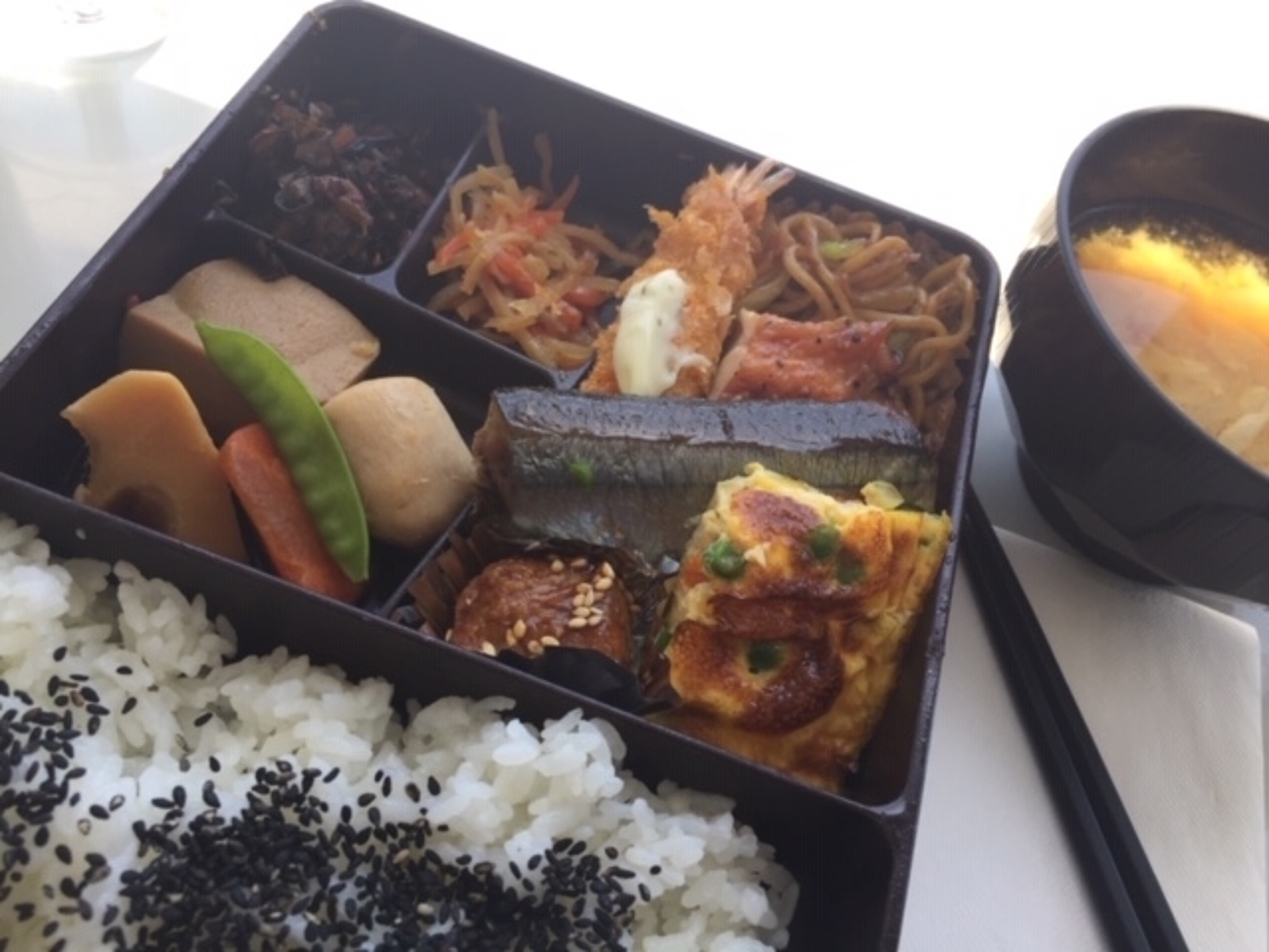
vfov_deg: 48.2
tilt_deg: -56.1
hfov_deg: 61.7
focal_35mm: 29
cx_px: 634
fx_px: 1063
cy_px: 476
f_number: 2.2
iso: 32
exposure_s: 1/208
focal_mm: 4.15
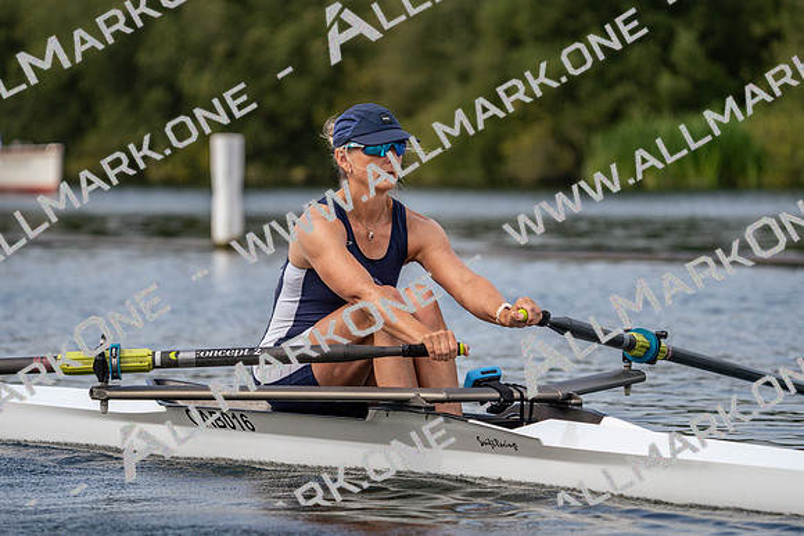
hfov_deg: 8.0
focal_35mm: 257
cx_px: 402
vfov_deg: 5.4
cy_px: 268
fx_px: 5741
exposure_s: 1/1600
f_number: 5.6
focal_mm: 257
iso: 320
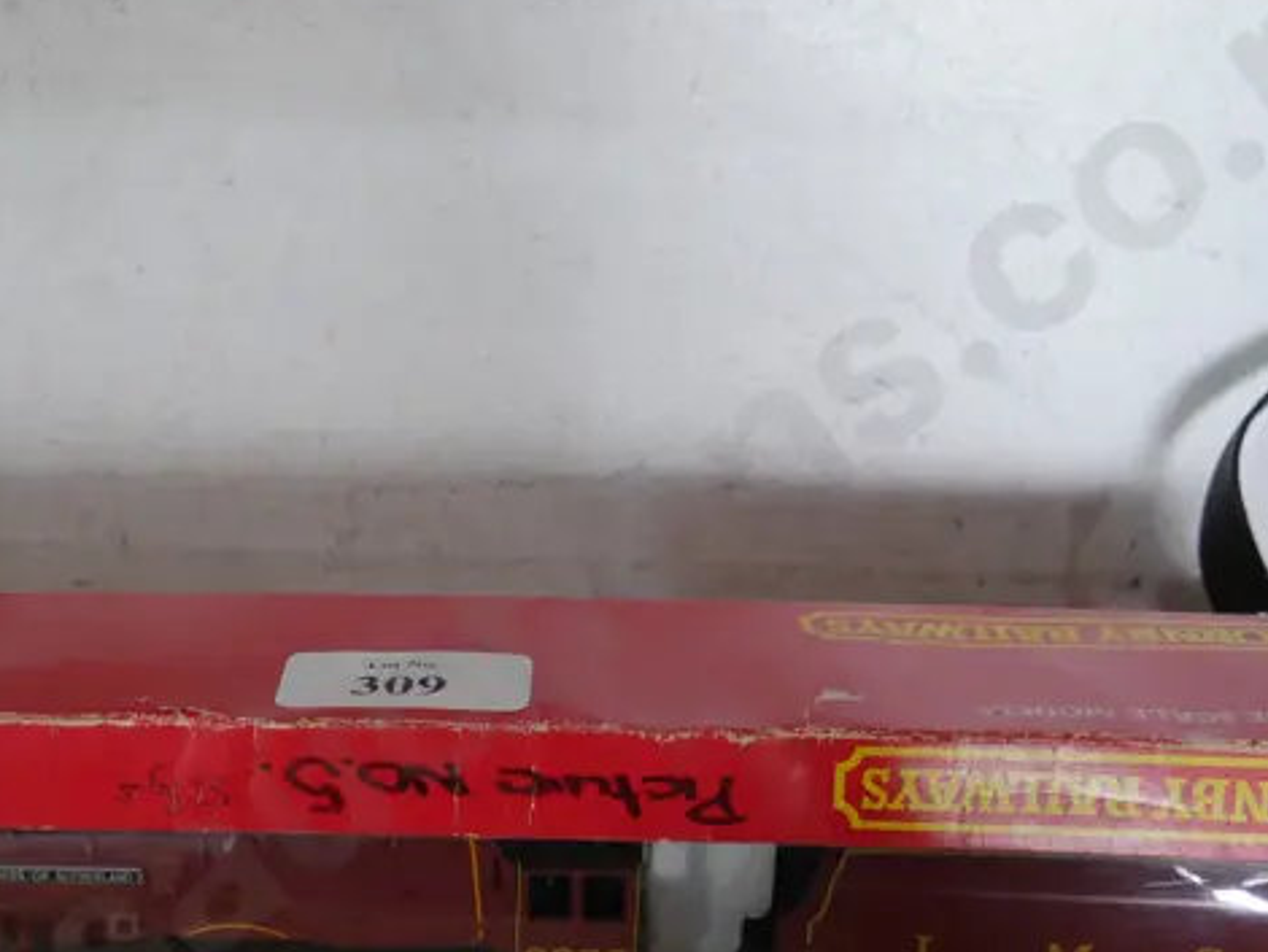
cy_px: 783
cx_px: 340
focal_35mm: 61
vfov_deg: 23.6
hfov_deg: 31.2
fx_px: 2236
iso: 1000
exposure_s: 1/60
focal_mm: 14
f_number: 3.5
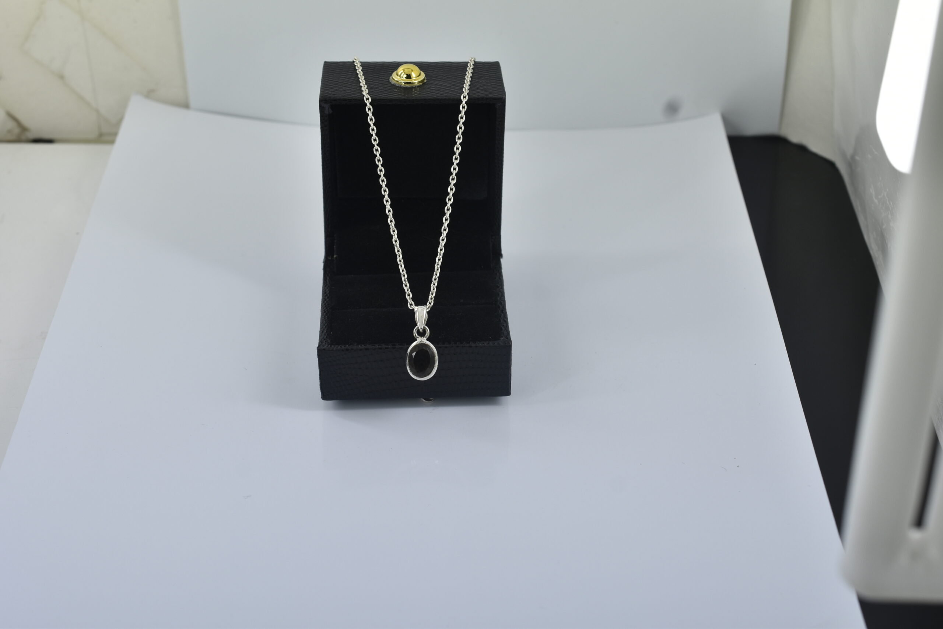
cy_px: 314
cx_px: 472
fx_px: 1572
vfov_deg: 22.6
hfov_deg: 33.4
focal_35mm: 60
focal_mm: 40
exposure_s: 1/320
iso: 200
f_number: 9
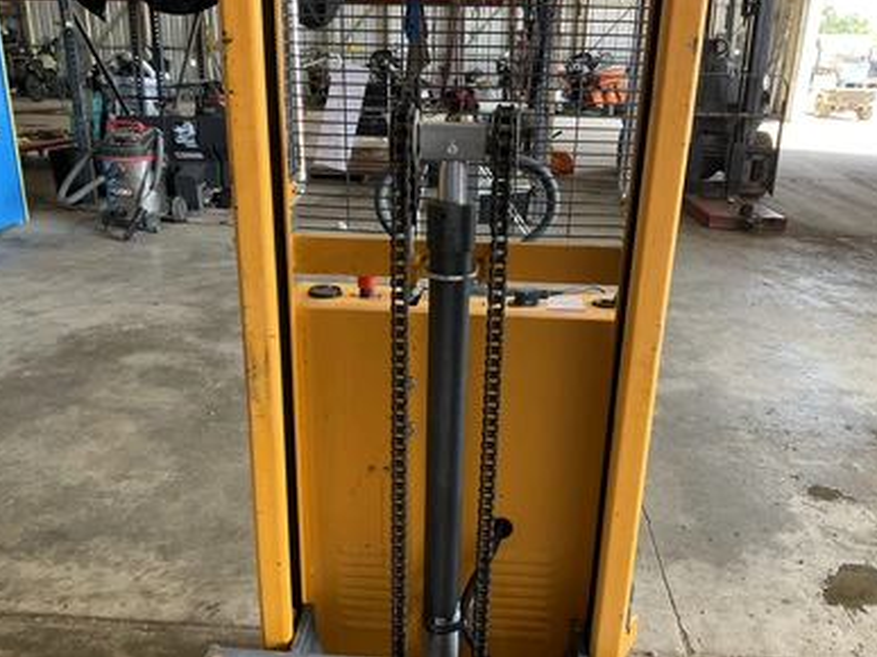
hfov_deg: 60.0
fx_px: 760
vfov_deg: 46.8
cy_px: 319
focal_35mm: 30
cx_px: 437
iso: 64
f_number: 1.8
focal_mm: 3
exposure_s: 1/109
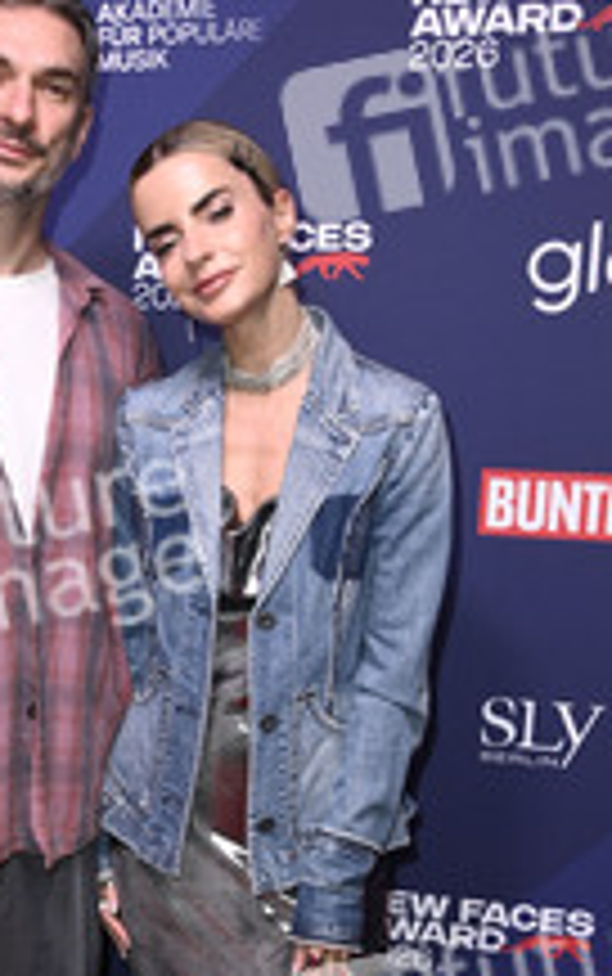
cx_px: 104
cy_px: 792
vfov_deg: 32.9
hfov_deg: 21.4
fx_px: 1598
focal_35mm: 60
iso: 1000
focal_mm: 32
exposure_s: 1/250
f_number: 5.6
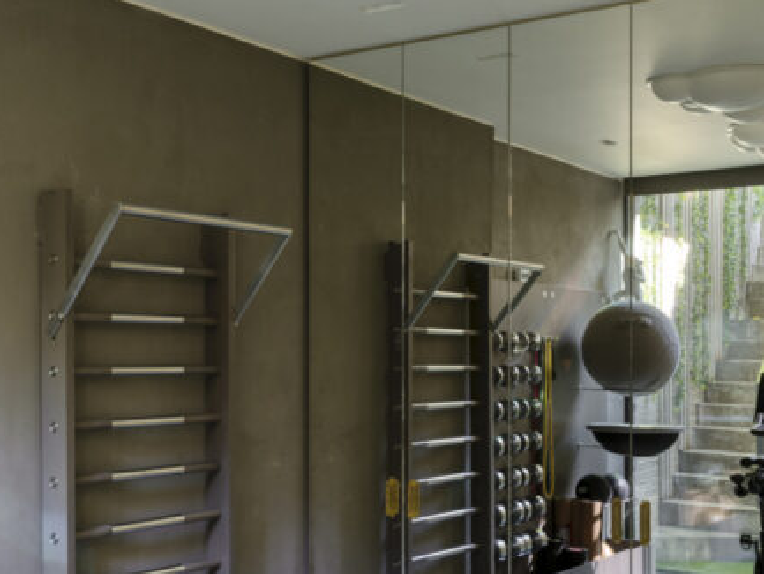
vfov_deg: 28.0
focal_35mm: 52
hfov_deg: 36.1
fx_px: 1148
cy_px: 295
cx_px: 203
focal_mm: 28
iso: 200
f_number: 16
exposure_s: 4
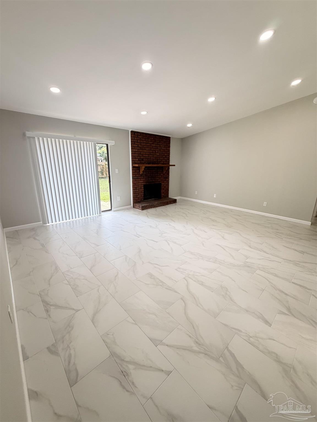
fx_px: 171
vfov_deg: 102.1
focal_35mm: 14
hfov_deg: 85.7
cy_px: 211
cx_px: 158
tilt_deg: -15.6
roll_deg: -1.6
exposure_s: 1/60
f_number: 2.2
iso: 200
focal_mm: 2.22
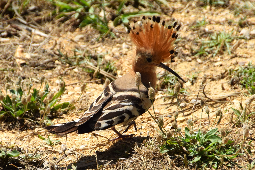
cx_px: 128
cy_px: 85
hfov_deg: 5.5
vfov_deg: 3.7
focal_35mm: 375
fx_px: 2656
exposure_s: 1/1600
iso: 400
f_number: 6.3
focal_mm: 250
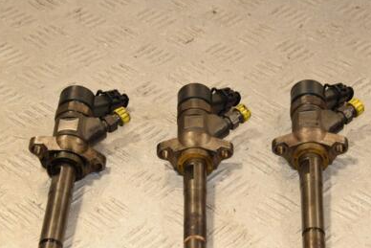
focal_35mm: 116
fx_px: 1196
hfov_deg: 17.6
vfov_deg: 11.8
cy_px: 165
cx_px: 248
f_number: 7.1
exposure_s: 1/200
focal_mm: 50
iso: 800
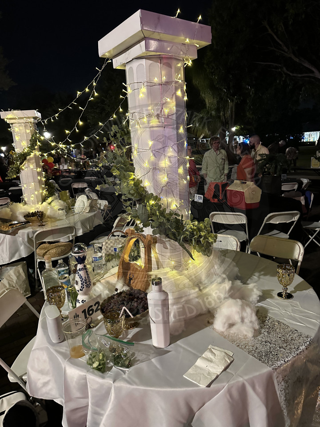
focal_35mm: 24
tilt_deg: -11.5
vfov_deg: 71.6
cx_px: 160
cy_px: 214
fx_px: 296
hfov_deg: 56.8
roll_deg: +3.2
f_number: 1.78
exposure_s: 1/32
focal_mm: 6.86
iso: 1000
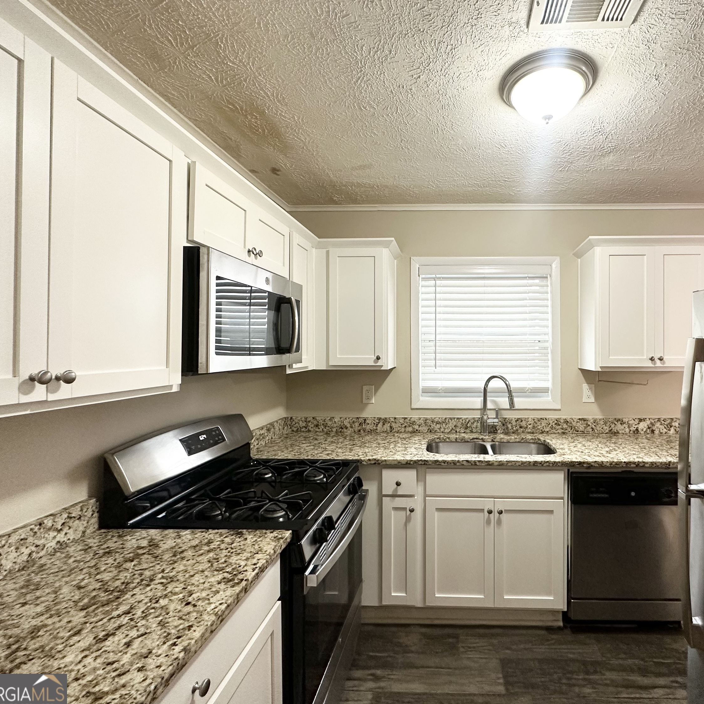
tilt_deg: -0.7
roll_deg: +0.0
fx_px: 391
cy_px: 347
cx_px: 442
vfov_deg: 84.0
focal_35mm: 17
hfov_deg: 82.3
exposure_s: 1/60
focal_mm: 2.22
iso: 200
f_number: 2.2
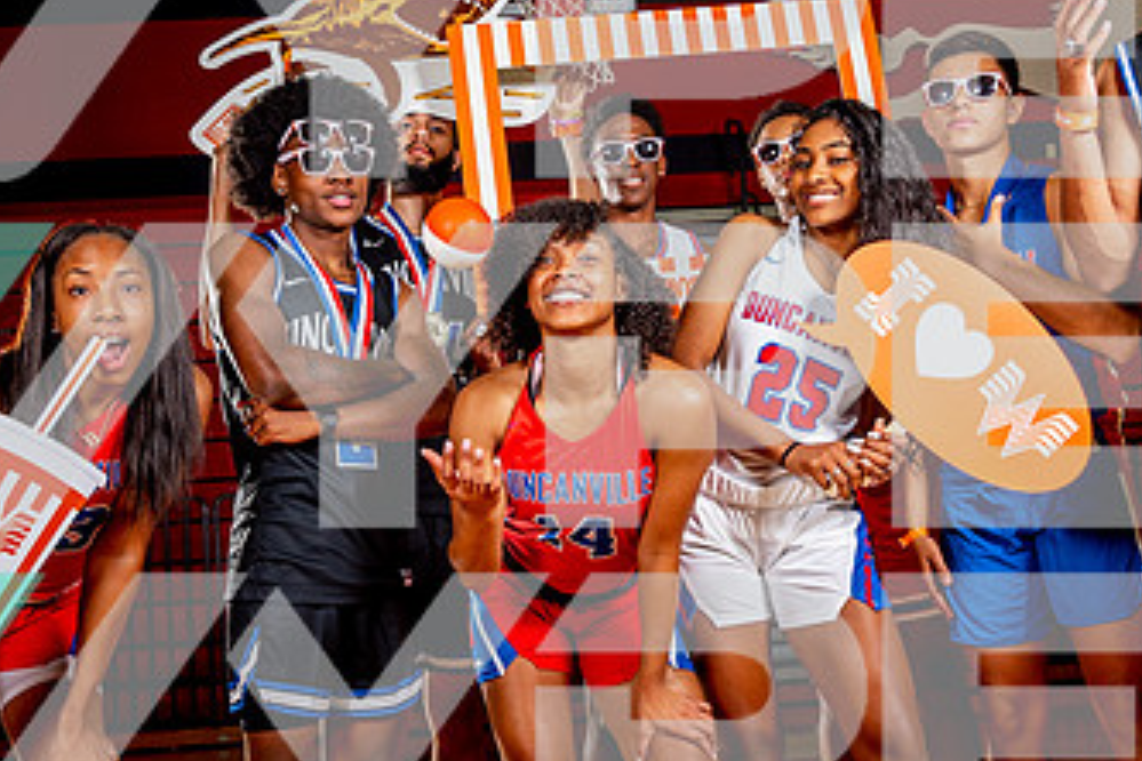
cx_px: 518
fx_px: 1459
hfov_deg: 42.7
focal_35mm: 46
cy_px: 434
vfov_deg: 29.2
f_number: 5.6
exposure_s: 1/125
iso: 100
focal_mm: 24
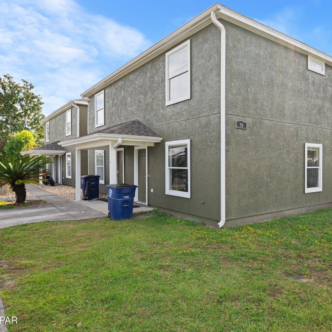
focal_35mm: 26
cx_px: 214
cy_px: 166
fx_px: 282
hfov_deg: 59.9
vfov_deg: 60.9
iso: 500
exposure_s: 1/80
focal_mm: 20
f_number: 10
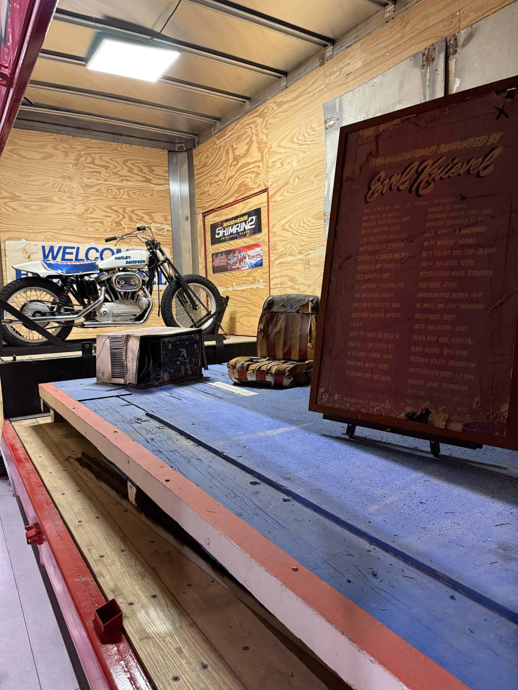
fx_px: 479
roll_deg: +3.1
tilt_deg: -4.7
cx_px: 259
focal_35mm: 24
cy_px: 345
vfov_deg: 71.6
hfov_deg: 56.8
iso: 500
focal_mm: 6.76
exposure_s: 1/60
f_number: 1.78
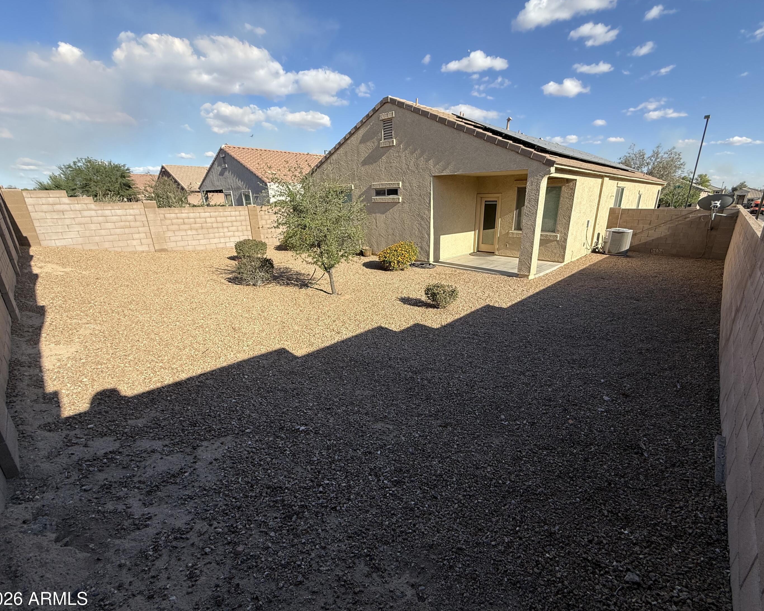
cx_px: 401
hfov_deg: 96.7
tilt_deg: -18.2
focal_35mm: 15
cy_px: 313
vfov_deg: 84.0
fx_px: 339
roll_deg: +1.3
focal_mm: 2.22
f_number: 2.2
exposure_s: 1/1368
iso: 50
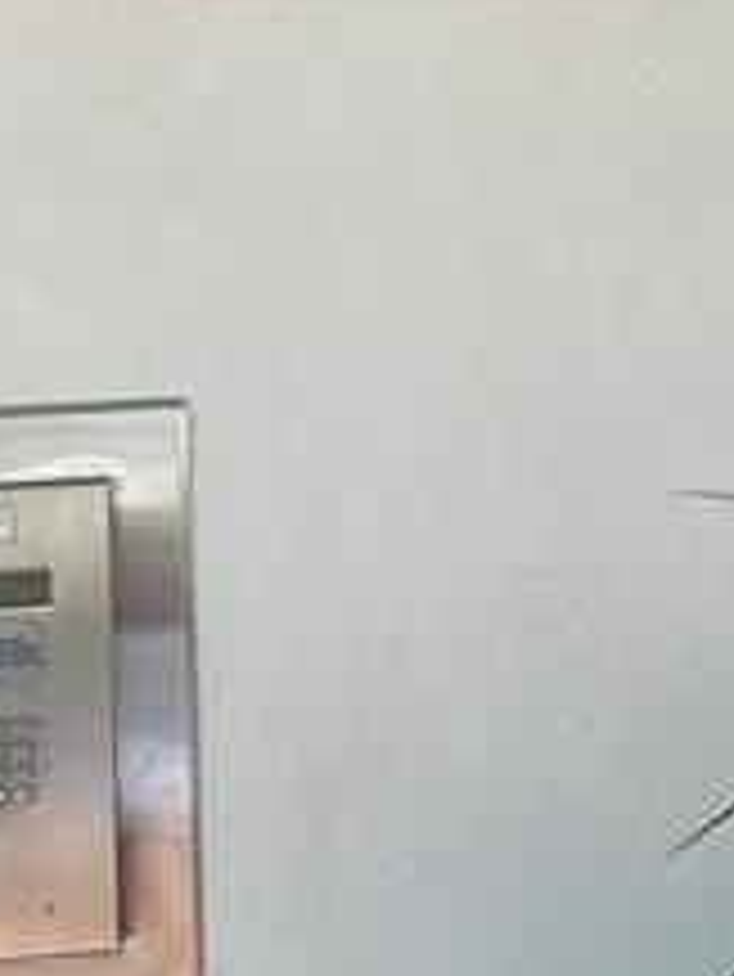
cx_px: 666
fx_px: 2598
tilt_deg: +0.5
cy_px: 202
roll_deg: +2.9
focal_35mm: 92
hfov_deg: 15.9
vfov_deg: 21.1
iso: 32
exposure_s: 1/297
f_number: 1.6
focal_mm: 4.2
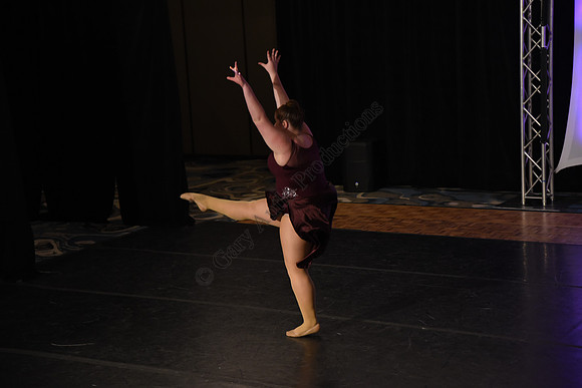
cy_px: 194
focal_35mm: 70
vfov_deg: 19.5
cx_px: 291
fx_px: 1132
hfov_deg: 28.8
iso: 2500
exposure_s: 1/320
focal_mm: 70
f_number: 4
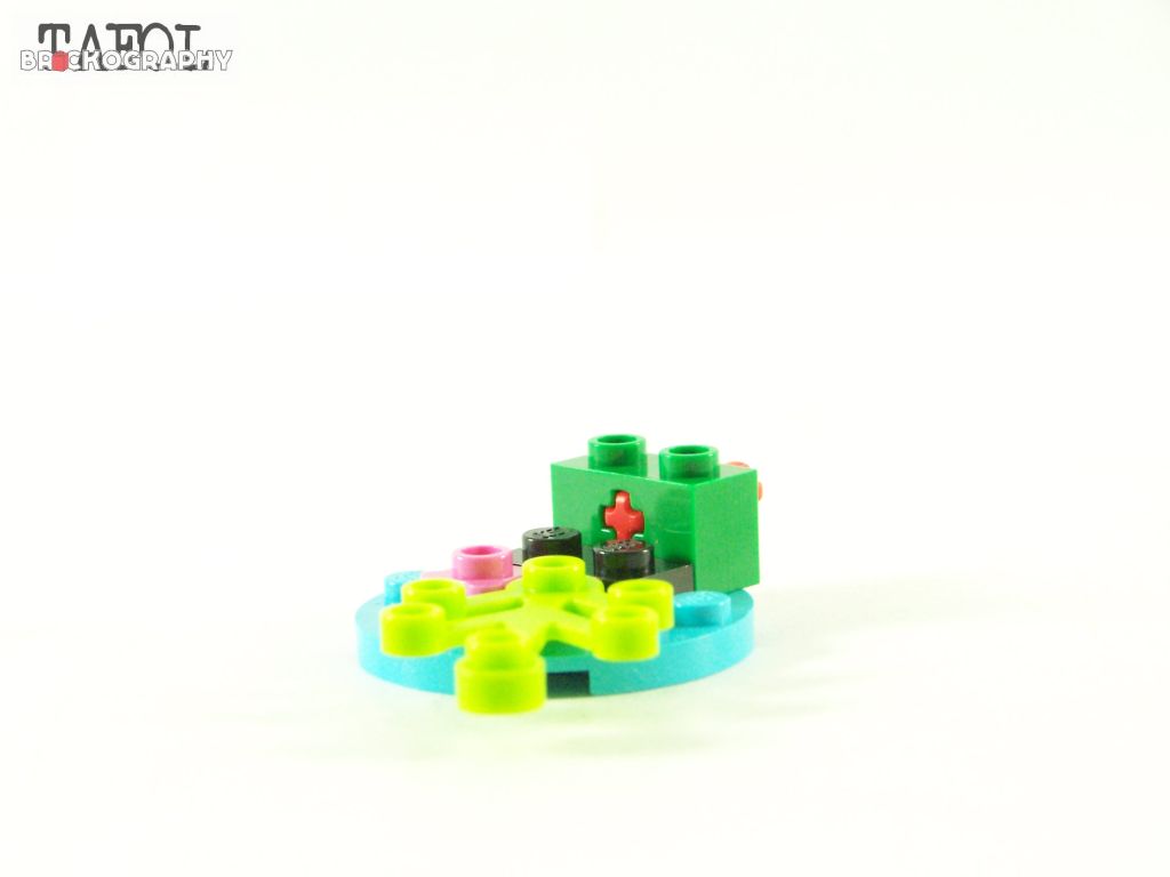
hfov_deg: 16.8
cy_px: 438
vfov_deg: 12.7
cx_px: 585
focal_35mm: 117
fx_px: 3955
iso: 400
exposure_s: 1/60
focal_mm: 19.4
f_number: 3.6
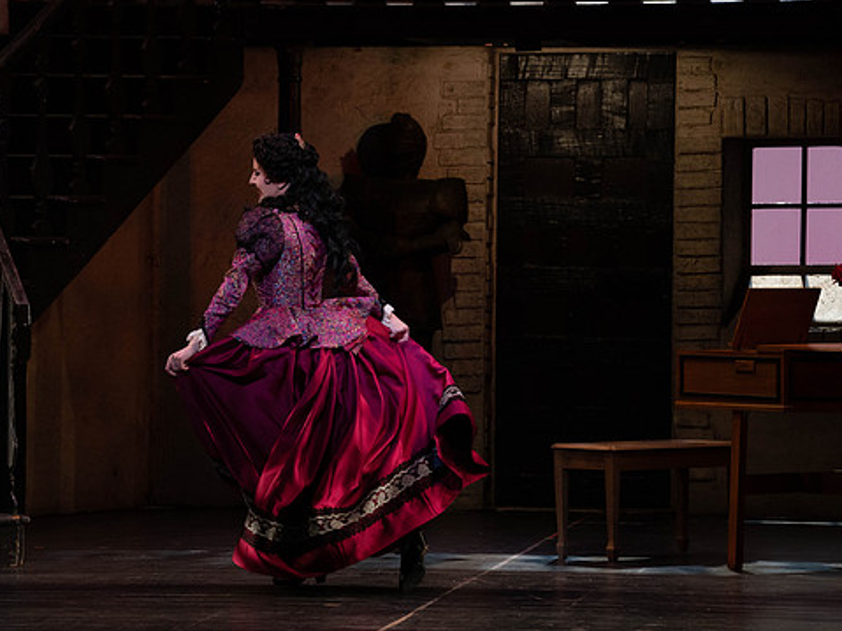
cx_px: 376
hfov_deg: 8.5
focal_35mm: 233
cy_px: 324
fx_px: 5666
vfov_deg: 6.4
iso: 3200
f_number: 7.1
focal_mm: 200
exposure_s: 1/250
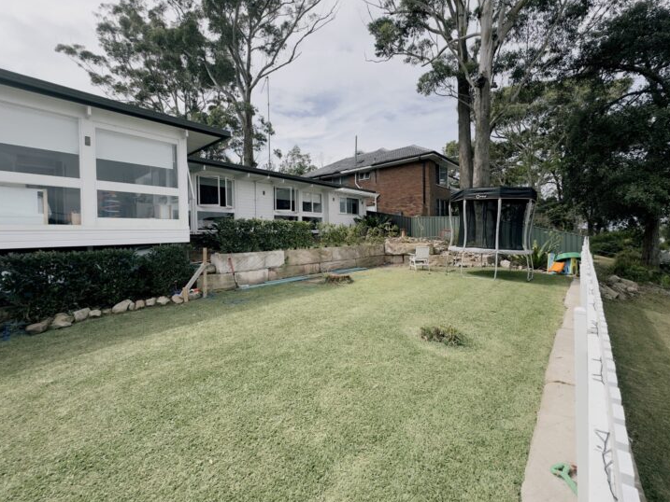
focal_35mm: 15
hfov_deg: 98.2
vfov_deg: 81.7
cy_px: 236
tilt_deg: -0.3
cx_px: 339
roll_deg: +1.1
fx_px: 290
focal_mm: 2.22
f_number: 2.2
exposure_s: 1/1449
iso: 50
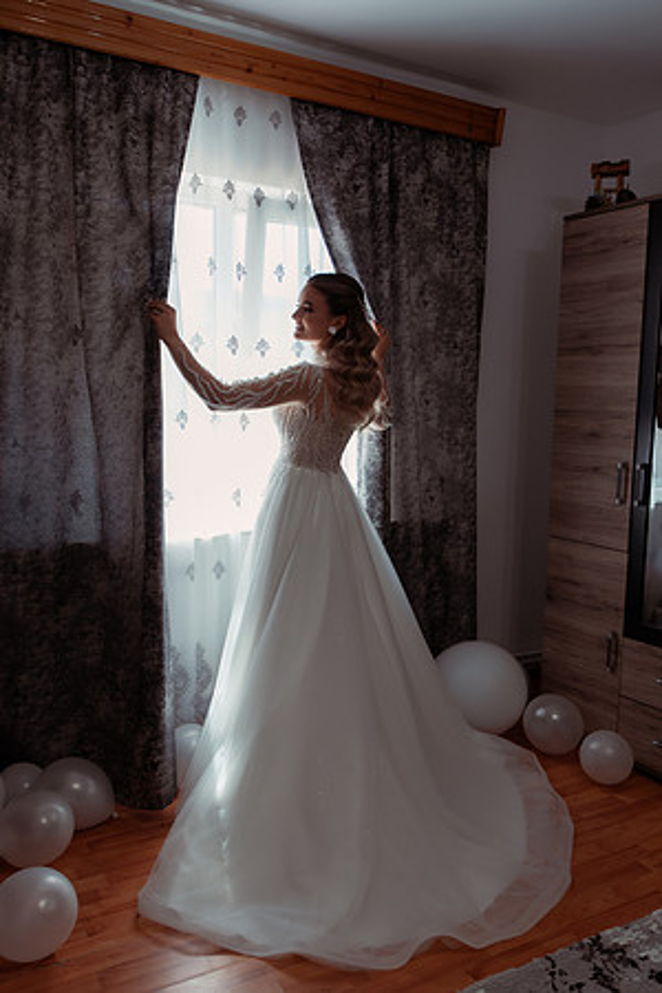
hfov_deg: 43.6
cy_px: 496
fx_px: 827
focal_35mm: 30
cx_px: 331
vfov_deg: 61.9
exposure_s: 1/160
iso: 320
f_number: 3.2
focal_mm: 30
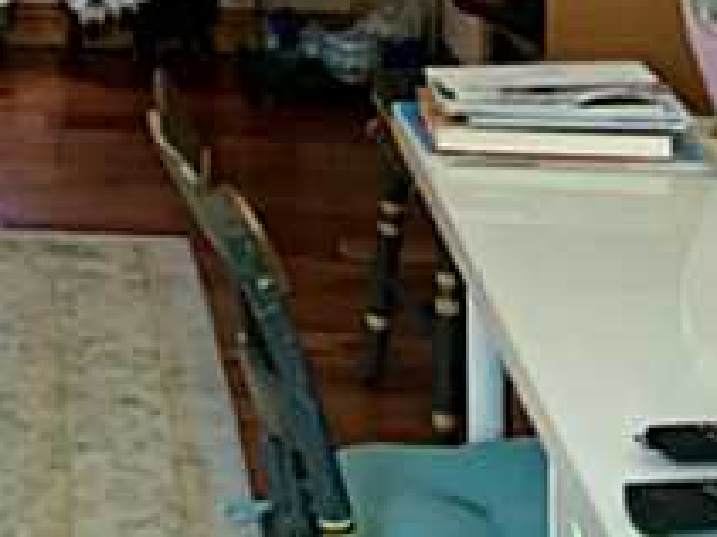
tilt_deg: -2.3
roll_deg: -0.2
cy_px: -469
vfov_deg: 12.2
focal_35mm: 110
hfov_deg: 16.7
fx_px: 2277
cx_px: -275
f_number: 2.2
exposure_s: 1/30
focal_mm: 4.15
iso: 125
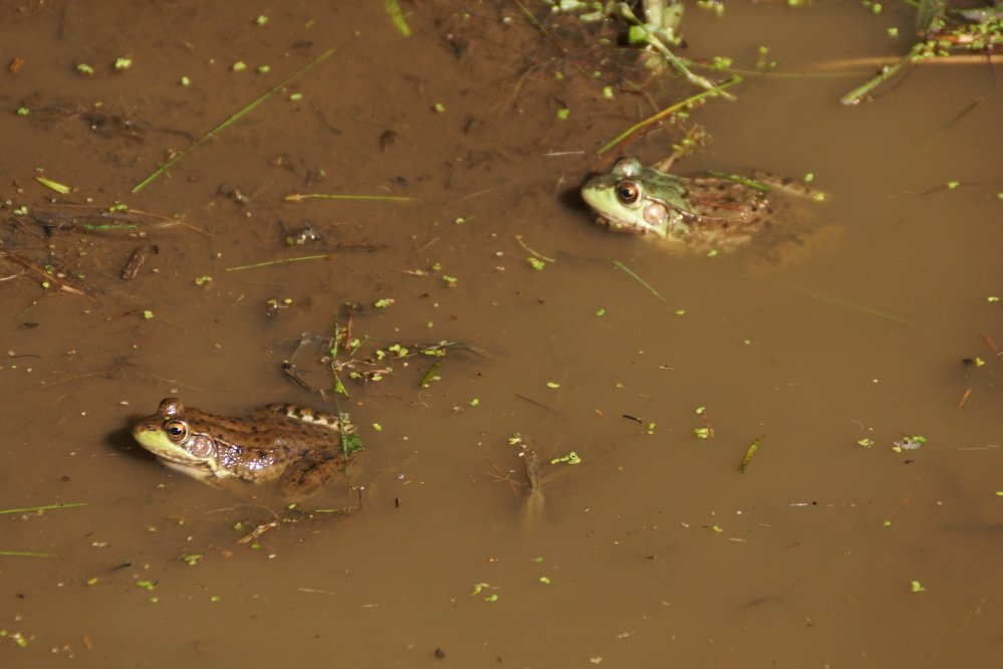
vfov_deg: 3.7
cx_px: 502
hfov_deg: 5.5
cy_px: 334
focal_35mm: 375
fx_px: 10447
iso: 400
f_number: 6.3
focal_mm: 250
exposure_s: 1/400
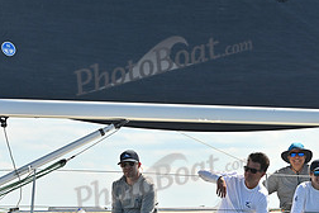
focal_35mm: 198
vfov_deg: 6.9
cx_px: 319
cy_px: 228
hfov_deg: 10.3
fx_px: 1754
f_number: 8
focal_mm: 86
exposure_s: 1/1000
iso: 250
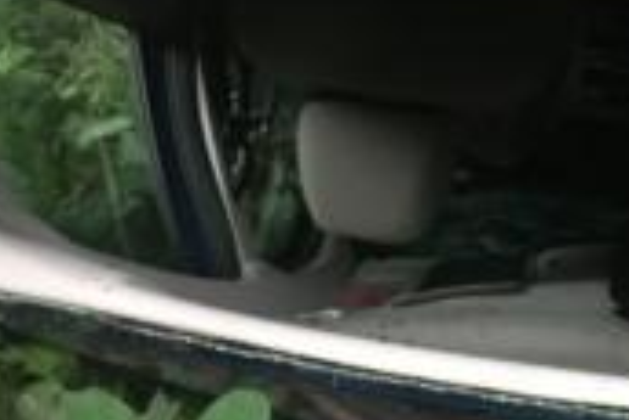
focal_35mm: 70
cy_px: 212
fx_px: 1224
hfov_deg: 27.5
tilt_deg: -33.0
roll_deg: +0.1
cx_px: 596
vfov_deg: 19.5
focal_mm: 4.15
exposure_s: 1/15
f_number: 2.2
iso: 320
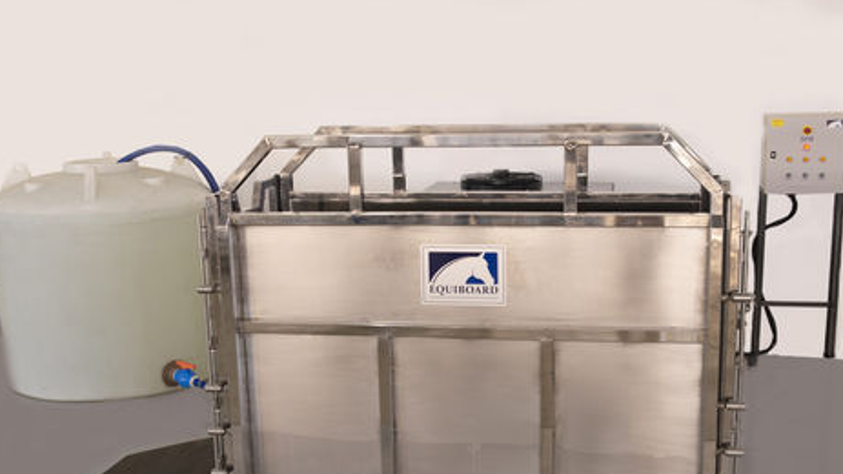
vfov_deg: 27.6
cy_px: 294
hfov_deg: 47.4
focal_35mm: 43
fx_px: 961
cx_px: 413
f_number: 4.5
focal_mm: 38
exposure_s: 1/125
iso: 1000
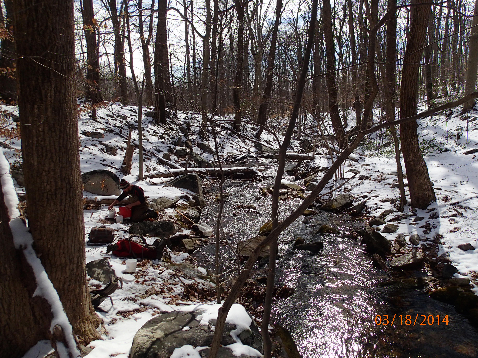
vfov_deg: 54.9
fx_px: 345
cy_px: 179
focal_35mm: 25
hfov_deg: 69.4
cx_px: 239
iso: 250
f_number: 8
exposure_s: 1/500
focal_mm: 4.5
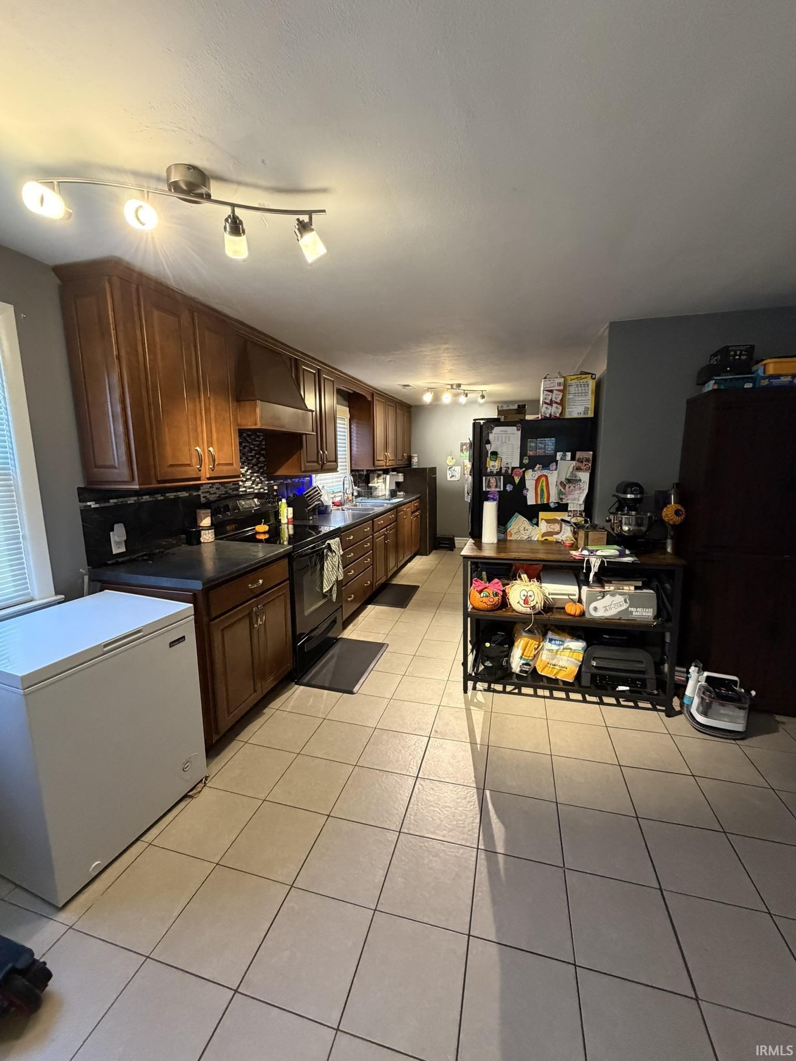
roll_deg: -0.2
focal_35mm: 14
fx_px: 429
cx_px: 398
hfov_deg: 85.7
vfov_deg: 102.1
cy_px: 530
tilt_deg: -9.6
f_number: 2.2
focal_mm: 2.22
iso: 500
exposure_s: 1/60
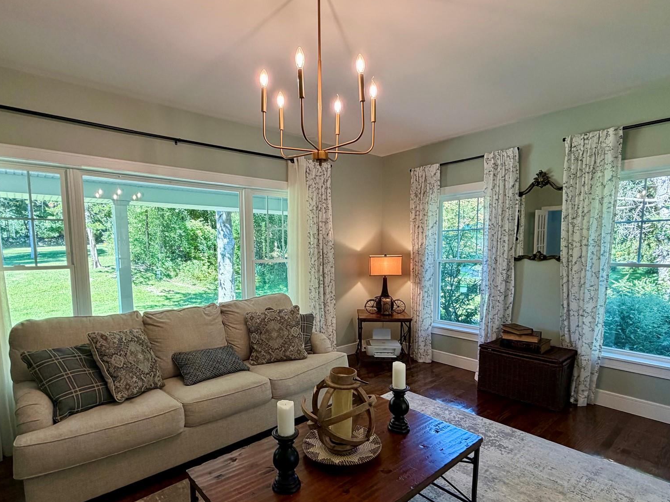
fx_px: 368
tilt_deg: -5.9
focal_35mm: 19
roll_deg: +1.2
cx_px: 321
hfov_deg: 84.6
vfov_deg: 68.3
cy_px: 287
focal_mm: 2.22
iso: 200
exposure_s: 1/120
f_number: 2.2
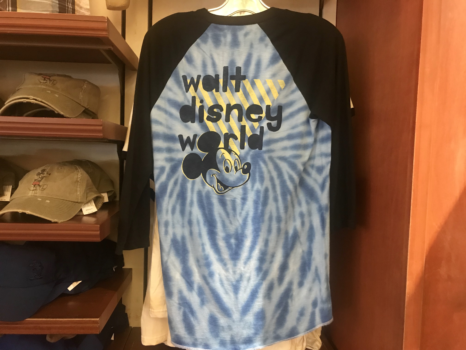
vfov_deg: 49.7
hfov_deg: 63.4
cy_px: 175
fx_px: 377
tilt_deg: -4.8
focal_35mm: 28
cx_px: 233
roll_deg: -1.3
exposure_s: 1/5
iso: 100
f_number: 1.8
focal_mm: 3.99
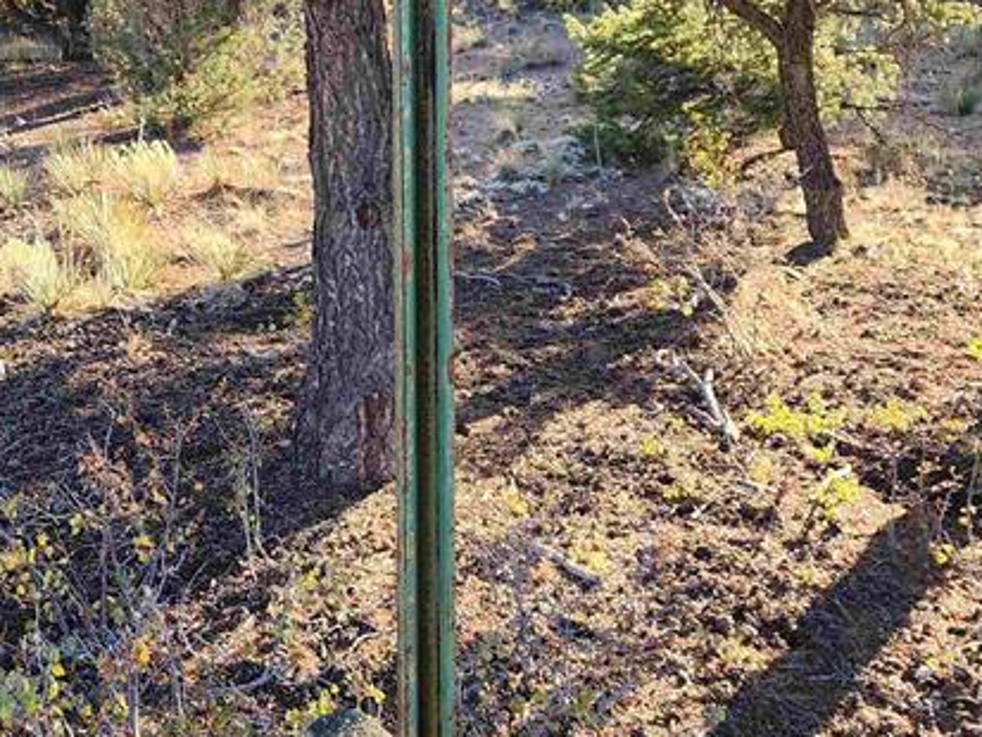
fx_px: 1617
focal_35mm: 57
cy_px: -155
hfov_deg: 33.6
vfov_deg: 23.4
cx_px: 357
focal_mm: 6.4
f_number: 1.8
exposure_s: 1/180
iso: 32
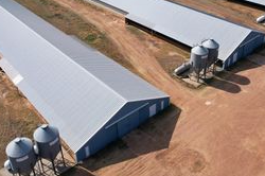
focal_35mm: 38
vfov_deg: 34.3
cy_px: 47
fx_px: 279
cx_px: 130
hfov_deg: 50.7
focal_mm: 8.38
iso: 120
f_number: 2.8
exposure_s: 1/2000
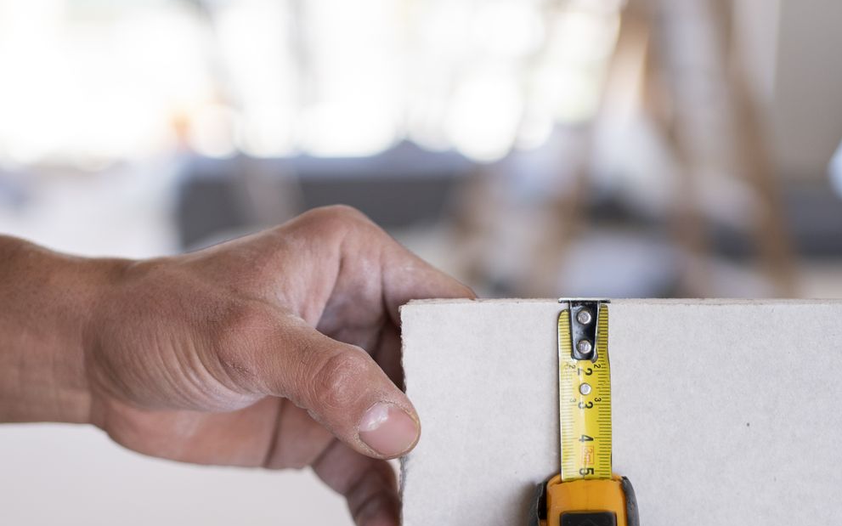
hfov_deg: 28.6
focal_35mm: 72
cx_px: 362
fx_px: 1652
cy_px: 496
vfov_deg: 17.8
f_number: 2
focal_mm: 35
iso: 320
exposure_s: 1/640
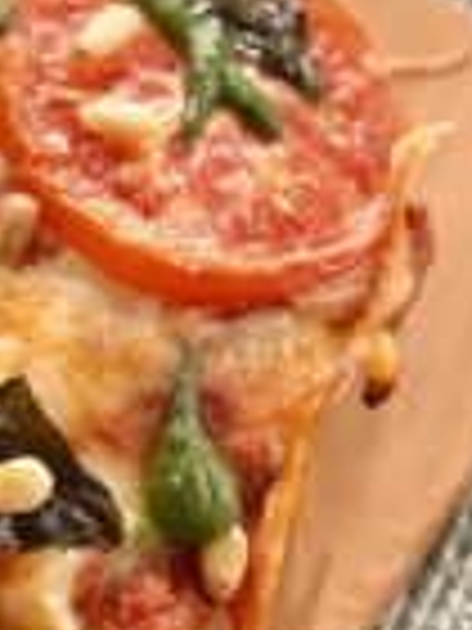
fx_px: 3109
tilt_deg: -72.1
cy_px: 454
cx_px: -312
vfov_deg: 11.5
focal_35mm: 171
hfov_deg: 8.4
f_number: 1.78
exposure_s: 1/580
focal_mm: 6.86
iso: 80
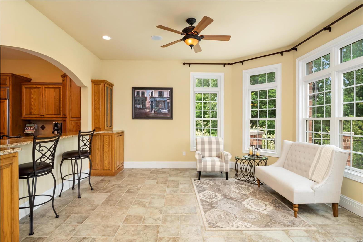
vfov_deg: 67.3
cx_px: 182
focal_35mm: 18
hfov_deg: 90.0
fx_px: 181
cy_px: 121
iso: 640
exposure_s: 1/60
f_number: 9
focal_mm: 9
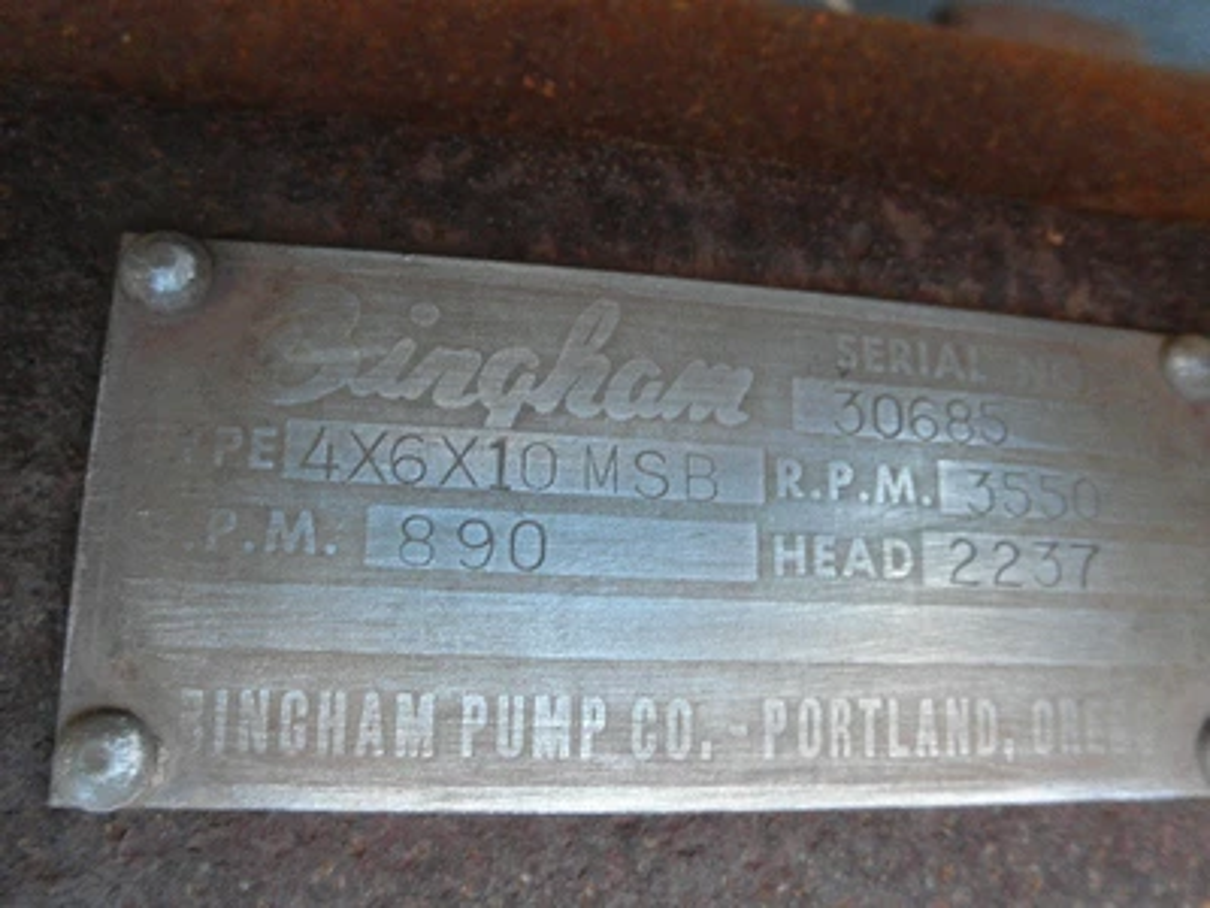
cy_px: 454
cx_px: 605
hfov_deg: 63.4
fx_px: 979
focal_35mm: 28
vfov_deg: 49.7
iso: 100
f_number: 3
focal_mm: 5
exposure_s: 1/30
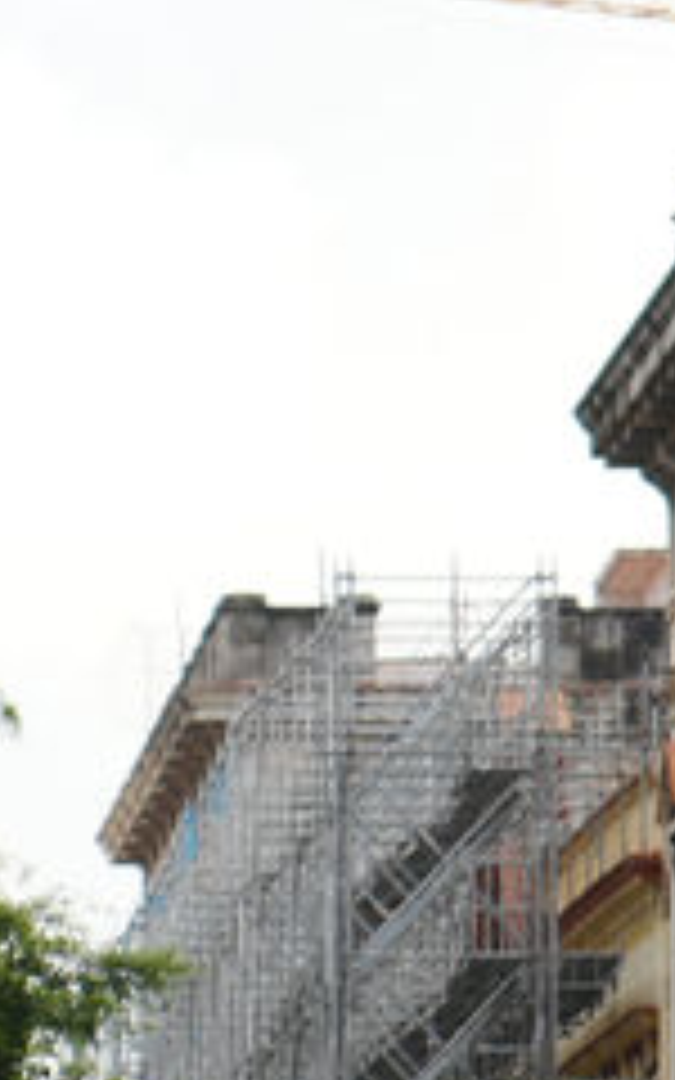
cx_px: 3262
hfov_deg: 1.8
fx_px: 20986
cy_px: 740
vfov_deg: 2.9
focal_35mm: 713
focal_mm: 105
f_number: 5
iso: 100
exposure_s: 1/160
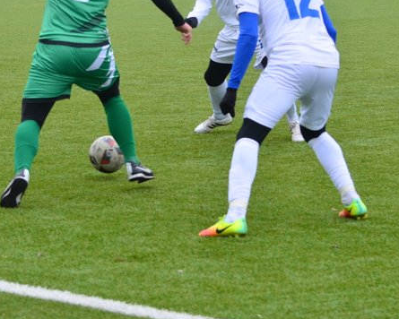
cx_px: 113
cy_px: 134
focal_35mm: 177
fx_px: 2090
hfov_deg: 10.9
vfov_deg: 8.7
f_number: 4.5
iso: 800
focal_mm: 70
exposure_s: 1/640
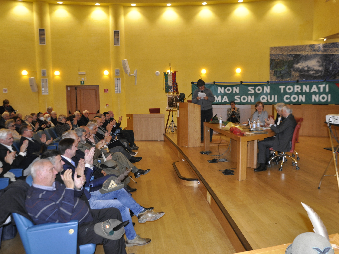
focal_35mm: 35
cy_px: 126
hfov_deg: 53.1
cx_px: 185
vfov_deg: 41.2
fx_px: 338
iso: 800
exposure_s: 1/60
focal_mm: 21
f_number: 3.8
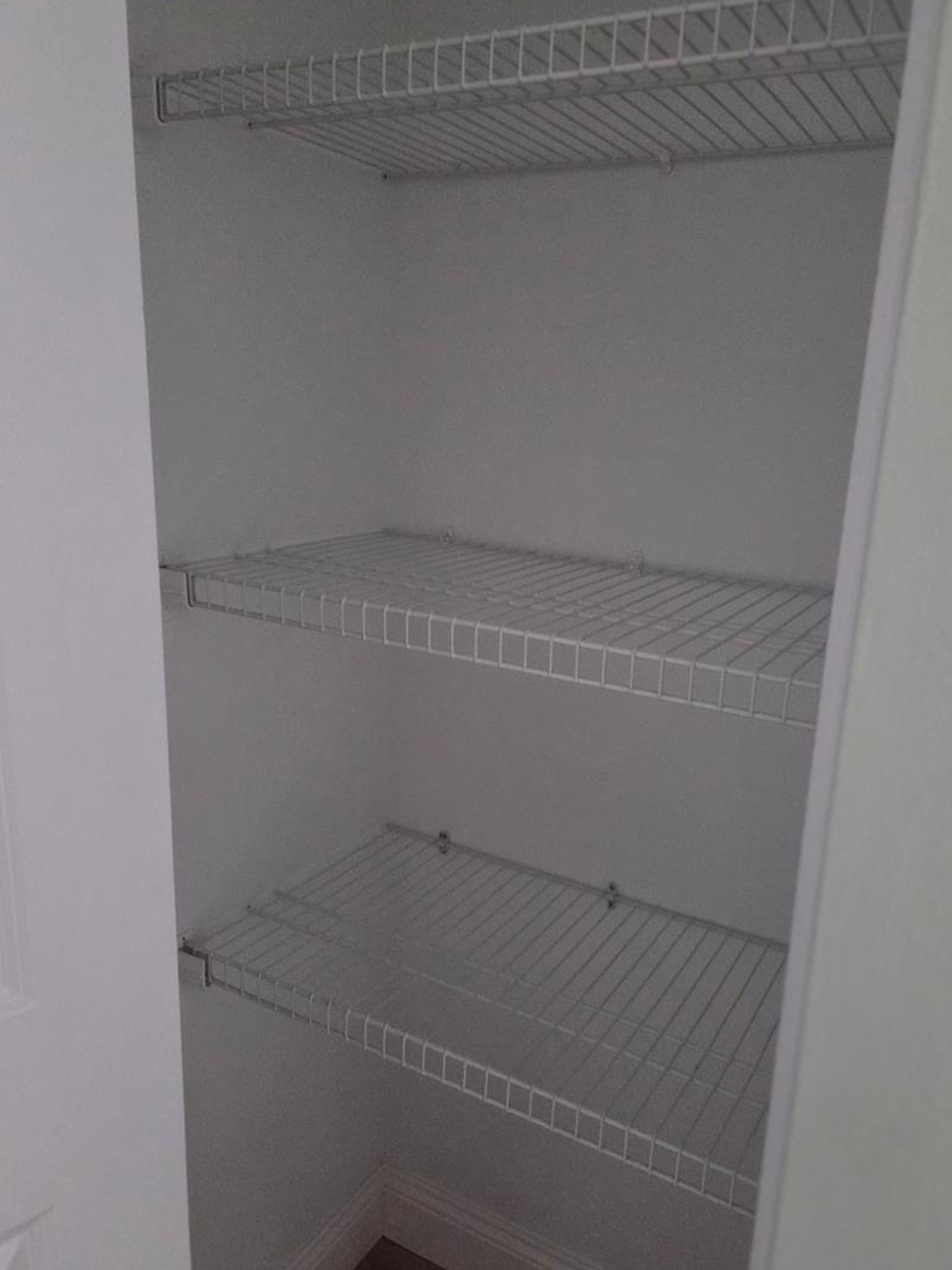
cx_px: 526
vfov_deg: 67.3
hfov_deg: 52.9
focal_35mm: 26
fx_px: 954
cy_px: 668
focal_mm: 5.4
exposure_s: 1/60
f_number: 1.8
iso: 1600
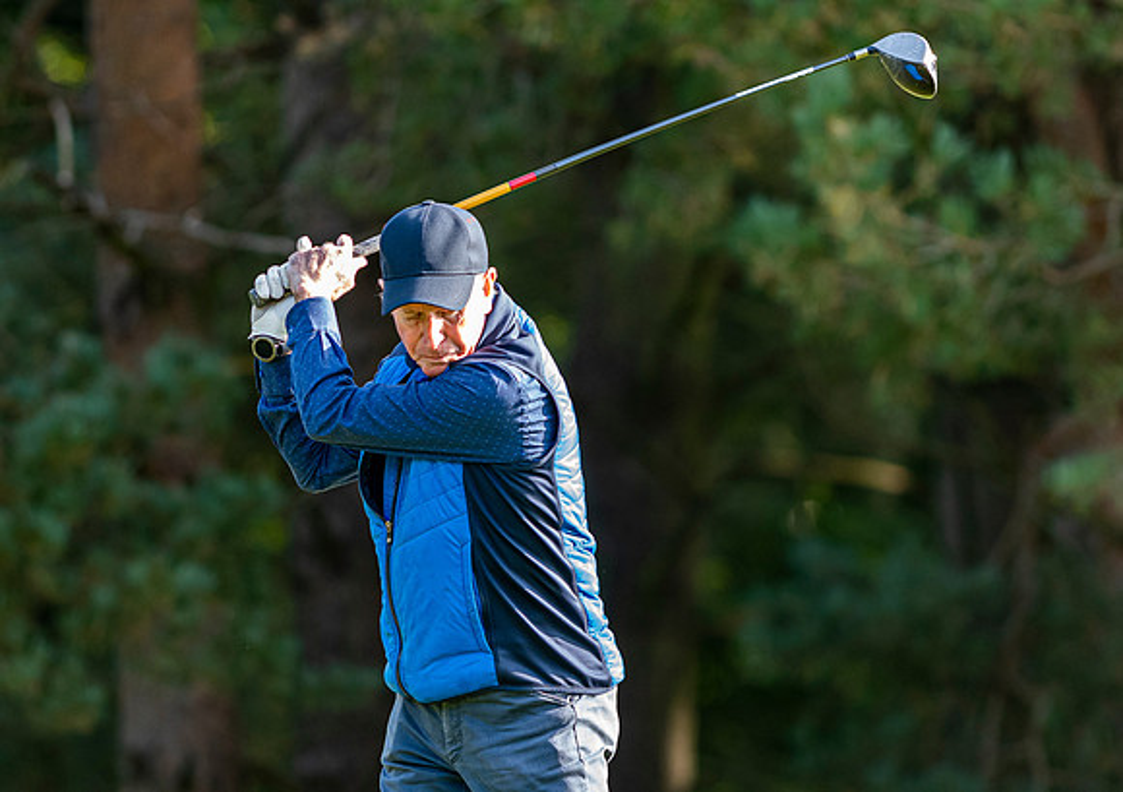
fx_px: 19844
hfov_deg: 3.2
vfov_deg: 2.3
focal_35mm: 625
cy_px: 491
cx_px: 540
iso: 900
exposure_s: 1/1000
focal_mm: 300
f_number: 2.8
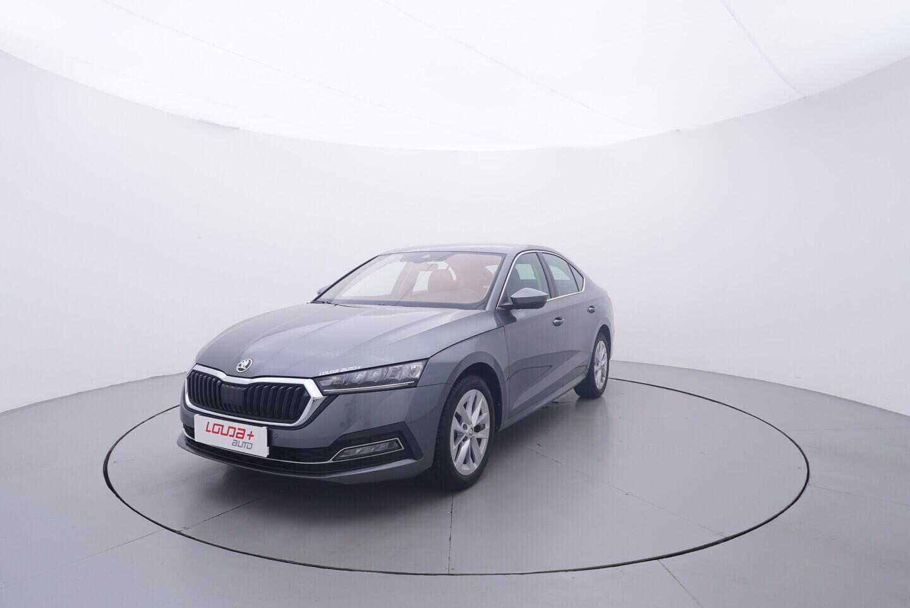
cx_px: 455
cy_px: 304
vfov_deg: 56.2
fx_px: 569
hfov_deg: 77.3
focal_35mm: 22
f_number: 5
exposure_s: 1/80
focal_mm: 15
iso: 200
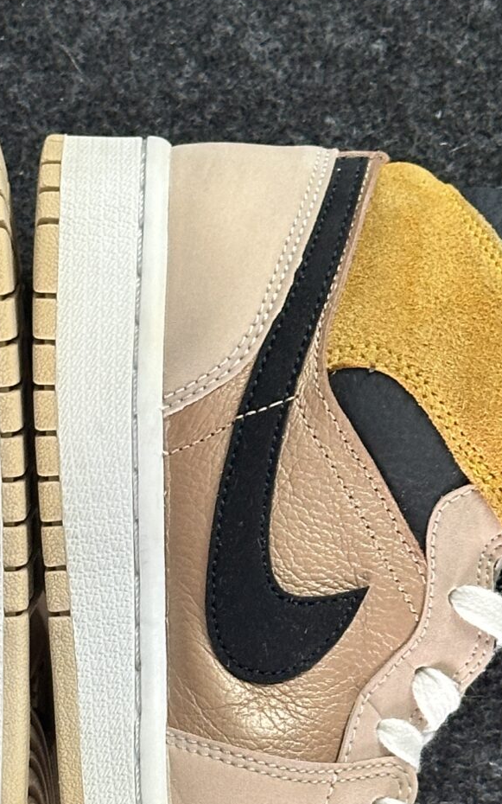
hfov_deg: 9.3
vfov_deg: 14.8
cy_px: 692
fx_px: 3066
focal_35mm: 140
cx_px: 31
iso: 250
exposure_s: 1/50
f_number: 1.78
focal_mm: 6.86
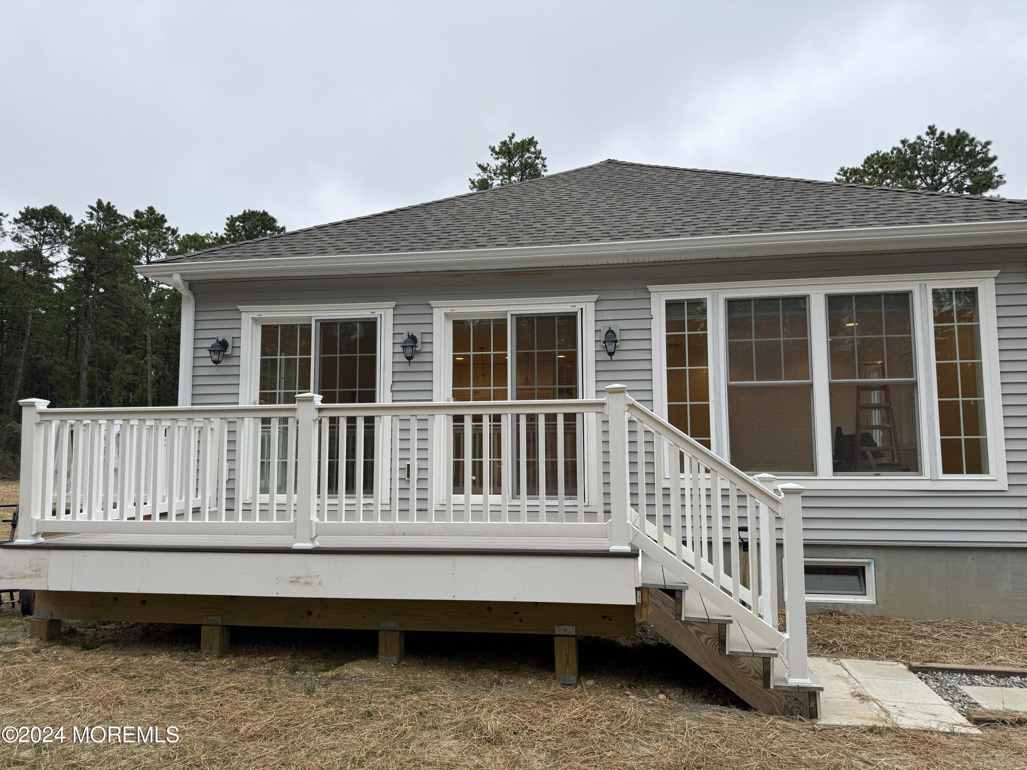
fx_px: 712
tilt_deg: +3.9
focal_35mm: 24
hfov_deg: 71.6
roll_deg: -0.1
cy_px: 385
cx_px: 514
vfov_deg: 56.8
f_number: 1.78
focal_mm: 6.76
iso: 64
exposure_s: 1/210
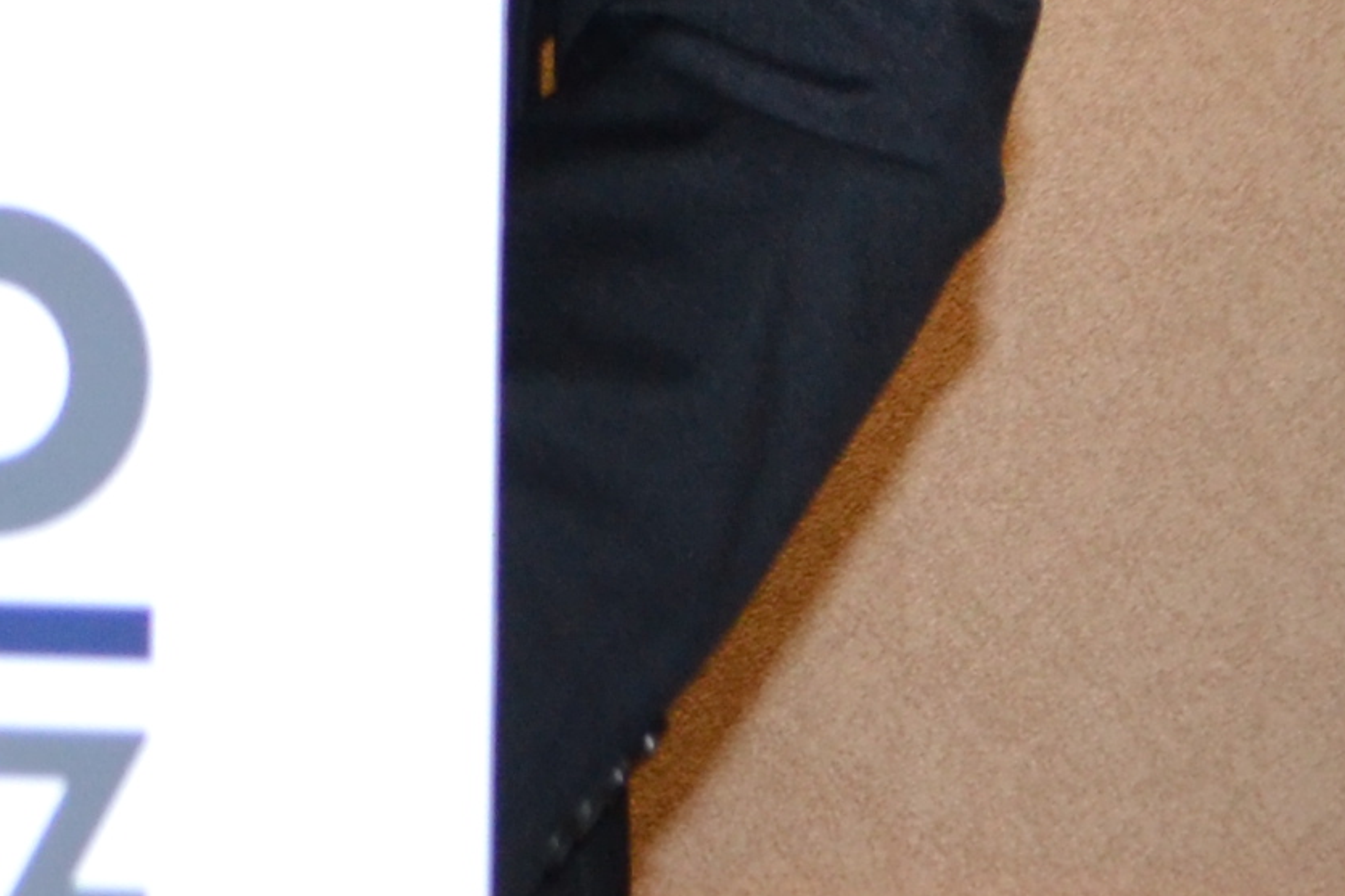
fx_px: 8031
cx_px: -362
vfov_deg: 6.3
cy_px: -743
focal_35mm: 215
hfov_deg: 9.4
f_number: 4.2
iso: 800
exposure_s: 1/200
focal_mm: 26
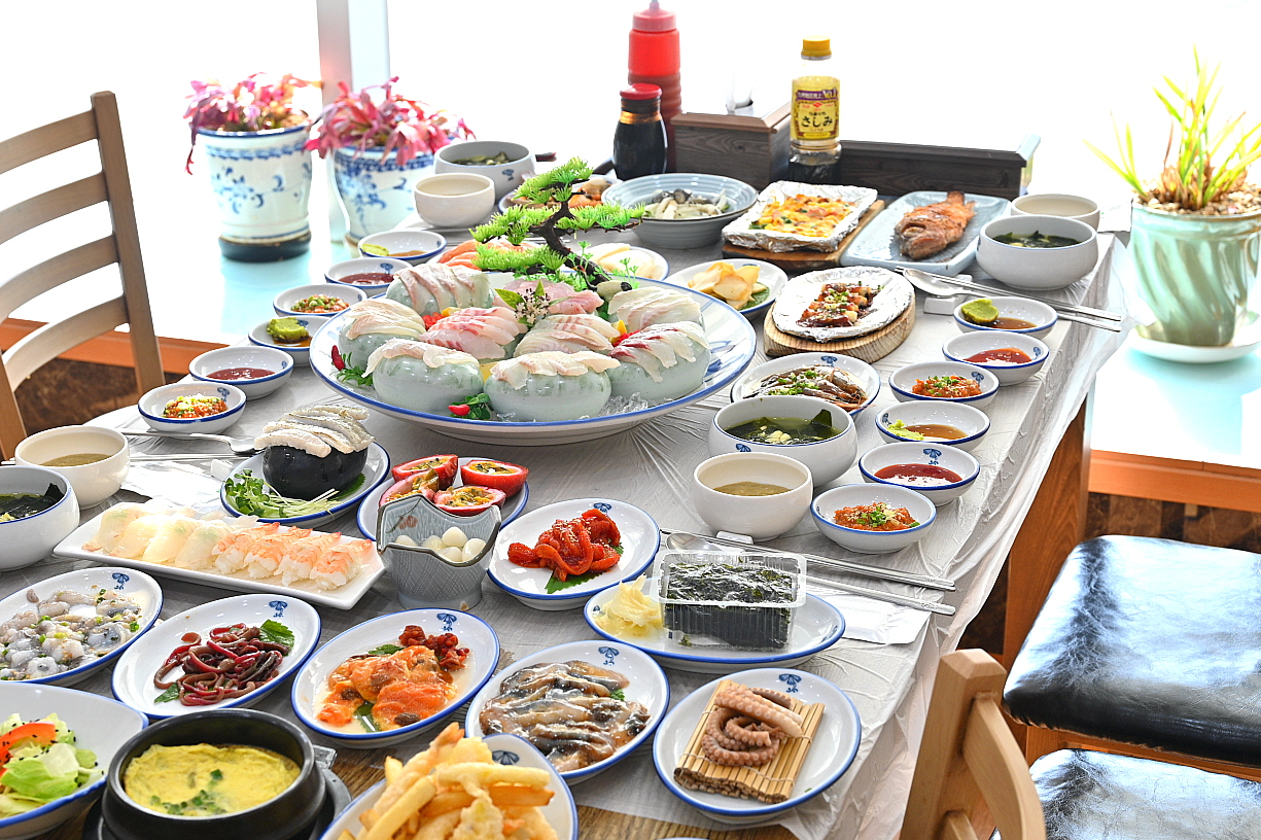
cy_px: 413
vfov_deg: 22.6
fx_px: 2101
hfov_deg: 33.3
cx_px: 498
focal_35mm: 60
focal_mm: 49
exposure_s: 1/125
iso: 200
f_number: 6.3
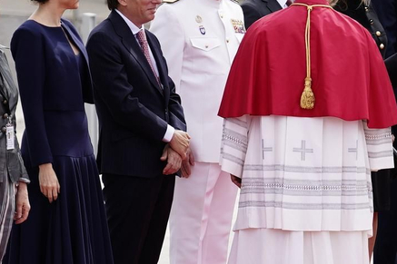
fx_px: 7220
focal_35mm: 655
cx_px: 251
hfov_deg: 3.1
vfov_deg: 2.1
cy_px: 113
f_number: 4
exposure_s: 1/800
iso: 160
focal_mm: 179
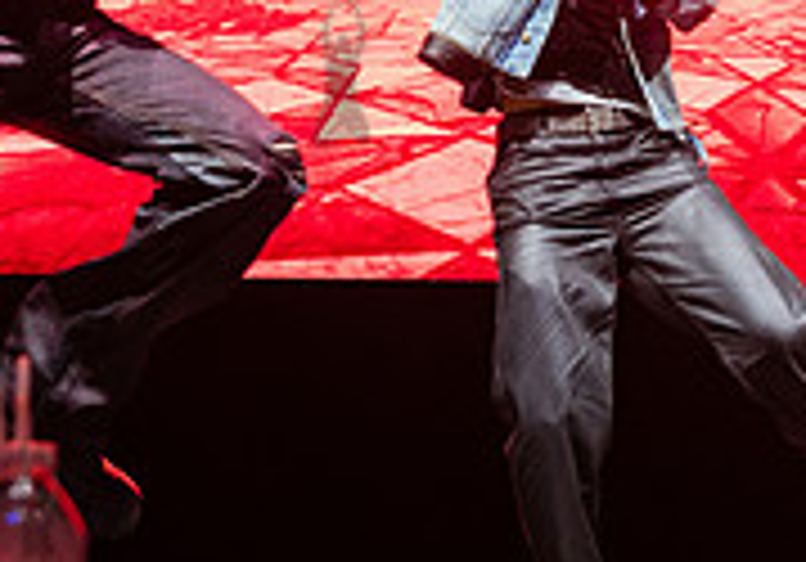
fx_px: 2726
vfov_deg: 11.5
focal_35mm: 120
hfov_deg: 16.3
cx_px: 880
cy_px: -166
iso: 2000
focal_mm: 35
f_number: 4
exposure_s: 1/500
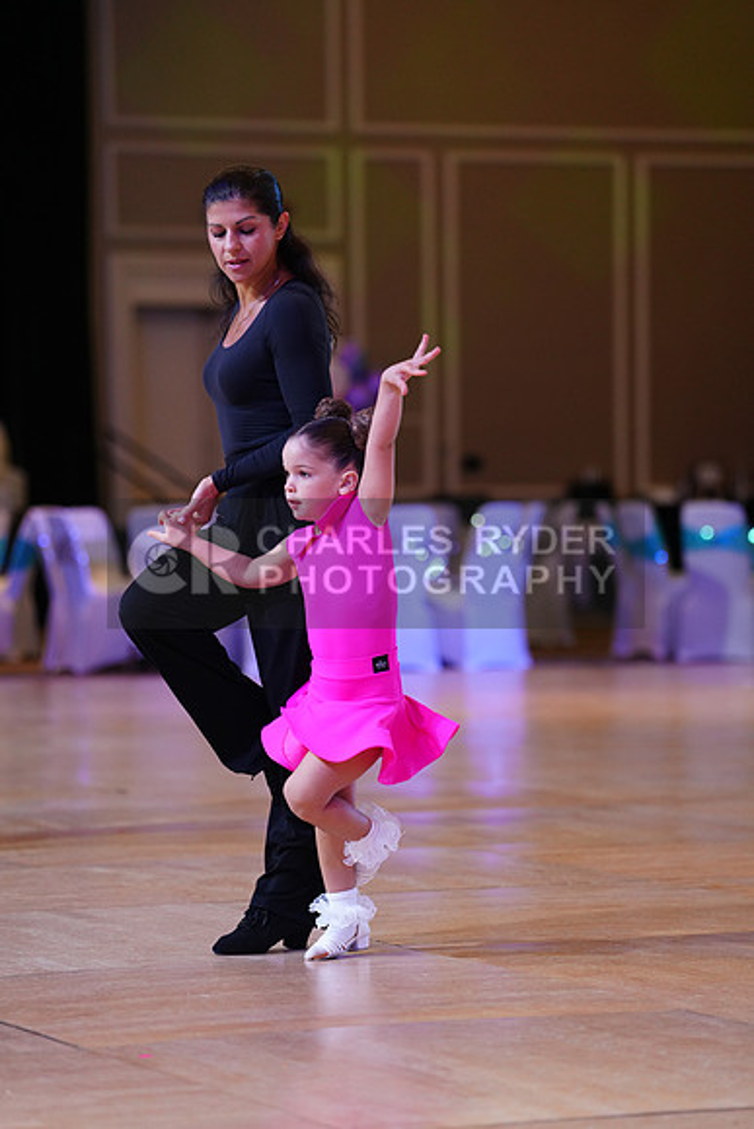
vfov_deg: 15.4
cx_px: 377
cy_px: 564
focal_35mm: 133
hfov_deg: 10.3
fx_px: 4176
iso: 1600
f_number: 2.8
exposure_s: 1/400
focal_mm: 133
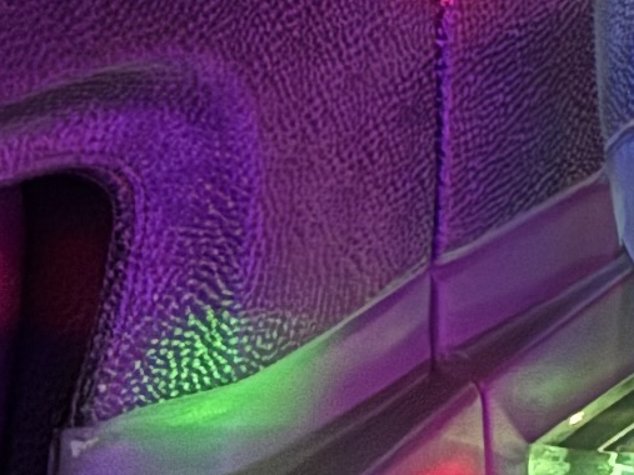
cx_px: 1548
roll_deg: -6.7
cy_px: -45
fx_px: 3497
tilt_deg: -15.0
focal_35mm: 191
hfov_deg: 9.2
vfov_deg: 7.7
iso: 1000
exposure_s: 1/17
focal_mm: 6.76
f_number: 1.78
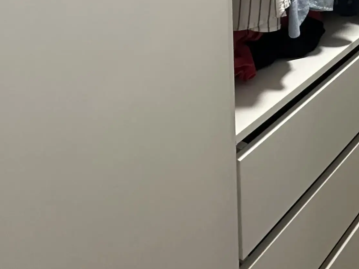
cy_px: -134
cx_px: 336
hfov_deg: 34.9
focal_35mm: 51
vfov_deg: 23.1
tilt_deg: -7.2
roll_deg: -0.7
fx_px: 529
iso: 320
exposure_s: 1/60
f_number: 2.2
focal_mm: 2.22
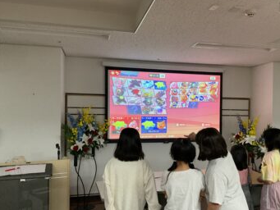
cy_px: 113
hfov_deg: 53.7
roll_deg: -0.1
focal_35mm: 34
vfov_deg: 41.8
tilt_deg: +0.2
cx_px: 163
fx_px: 275
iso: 250
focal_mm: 3
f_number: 1.8
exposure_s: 1/60
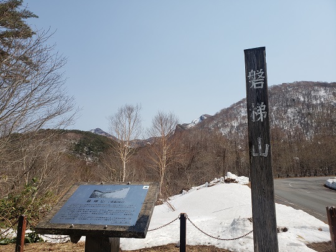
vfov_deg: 53.1
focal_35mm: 26
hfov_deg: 67.3
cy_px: 126
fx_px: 252
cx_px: 168
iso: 50
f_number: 2.4
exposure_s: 1/1994
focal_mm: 4.3
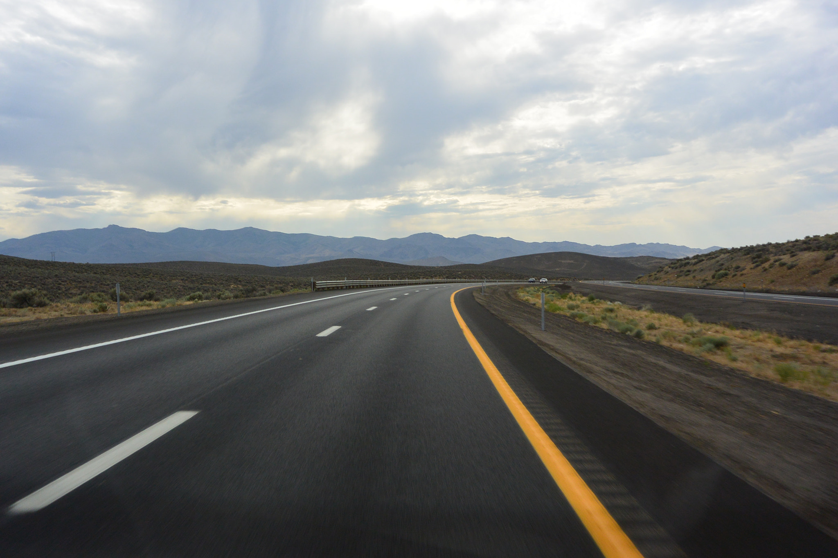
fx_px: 675
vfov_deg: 45.0
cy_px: 279
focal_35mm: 29
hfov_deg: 63.7
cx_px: 419
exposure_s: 1/250
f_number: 4
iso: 160
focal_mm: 11
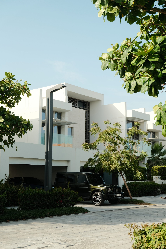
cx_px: 83
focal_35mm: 51
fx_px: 353
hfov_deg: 26.5
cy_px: 124
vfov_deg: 38.9
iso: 320
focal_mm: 34.3
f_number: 3.6
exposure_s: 1/500
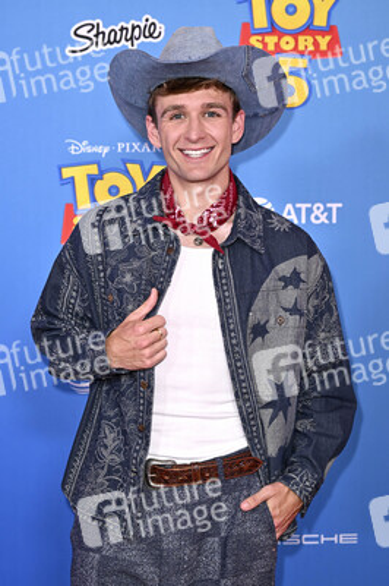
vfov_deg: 24.2
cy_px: 293
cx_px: 194
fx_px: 1364
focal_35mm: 84
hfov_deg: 16.2
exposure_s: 1/250
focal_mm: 84
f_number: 6.3
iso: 1250
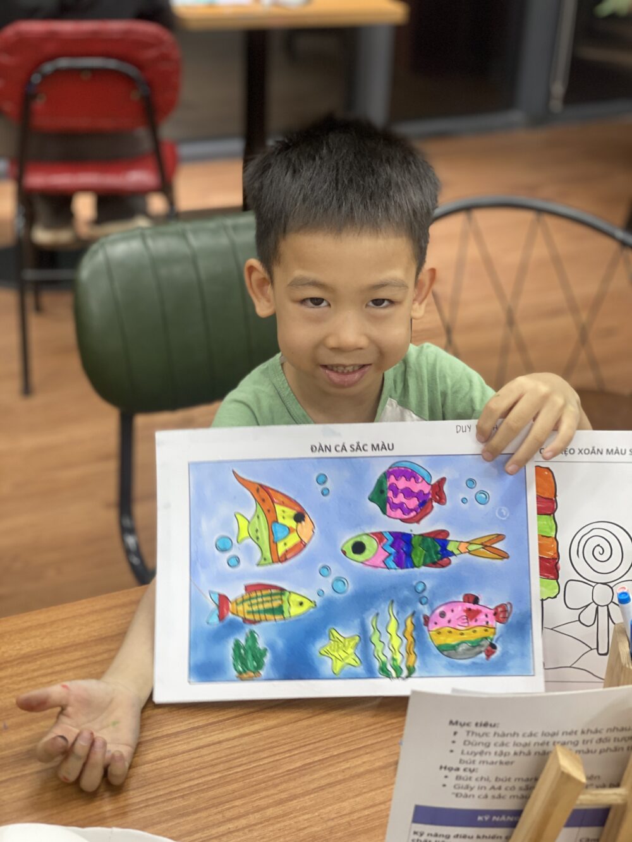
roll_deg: -3.1
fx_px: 1266
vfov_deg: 36.8
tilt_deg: -28.3
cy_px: 421
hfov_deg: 28.0
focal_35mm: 52
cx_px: 316
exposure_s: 1/100
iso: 125
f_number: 2
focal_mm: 6
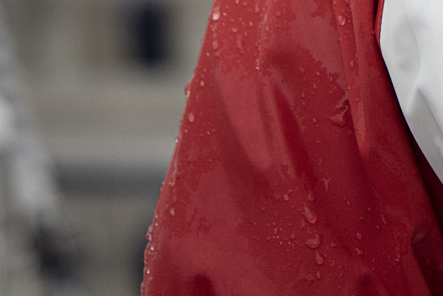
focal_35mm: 315
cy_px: -462
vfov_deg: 4.3
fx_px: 3878
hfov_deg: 6.4
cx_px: 816
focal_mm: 60
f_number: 3.5
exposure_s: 1/640
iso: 400
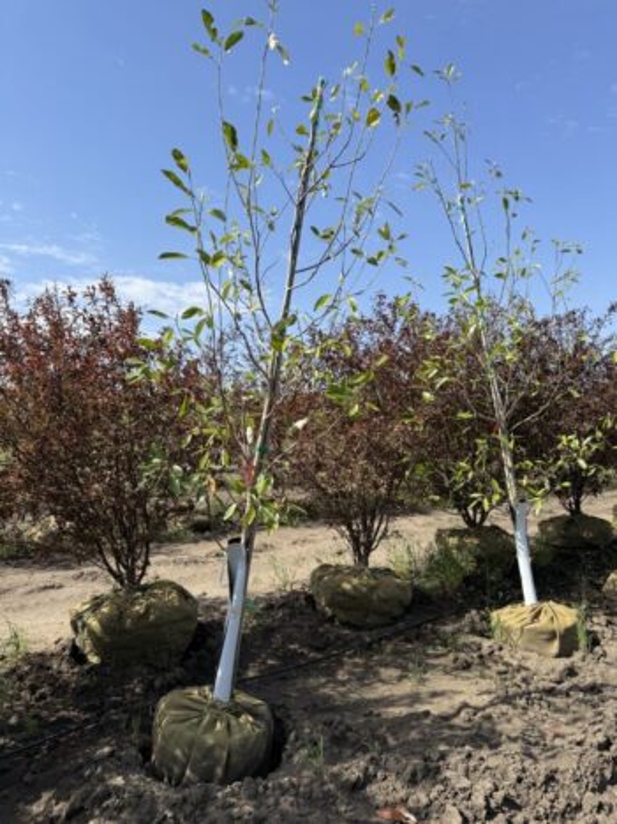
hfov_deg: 56.8
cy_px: 412
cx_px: 308
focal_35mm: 24
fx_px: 571
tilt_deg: +2.4
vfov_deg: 71.6
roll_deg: +1.3
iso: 80
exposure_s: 1/3021
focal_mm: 6.76
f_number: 1.78
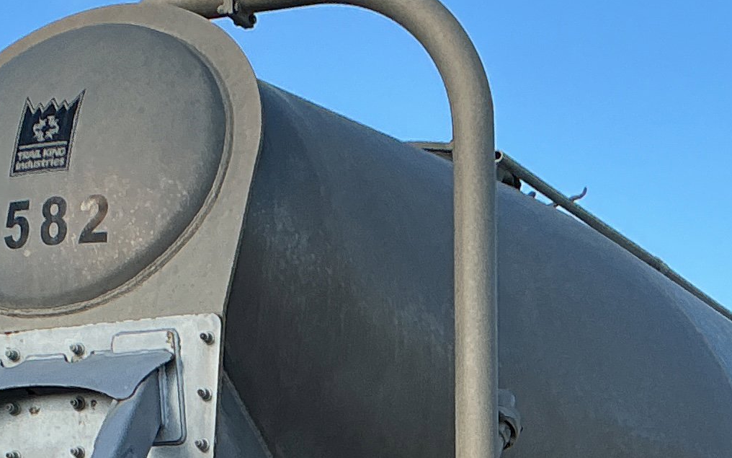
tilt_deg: +3.0
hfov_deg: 17.0
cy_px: 661
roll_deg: +0.7
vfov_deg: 10.4
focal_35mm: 122
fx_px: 2434
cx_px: 130
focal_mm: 3
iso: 25
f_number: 1.8
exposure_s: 1/929
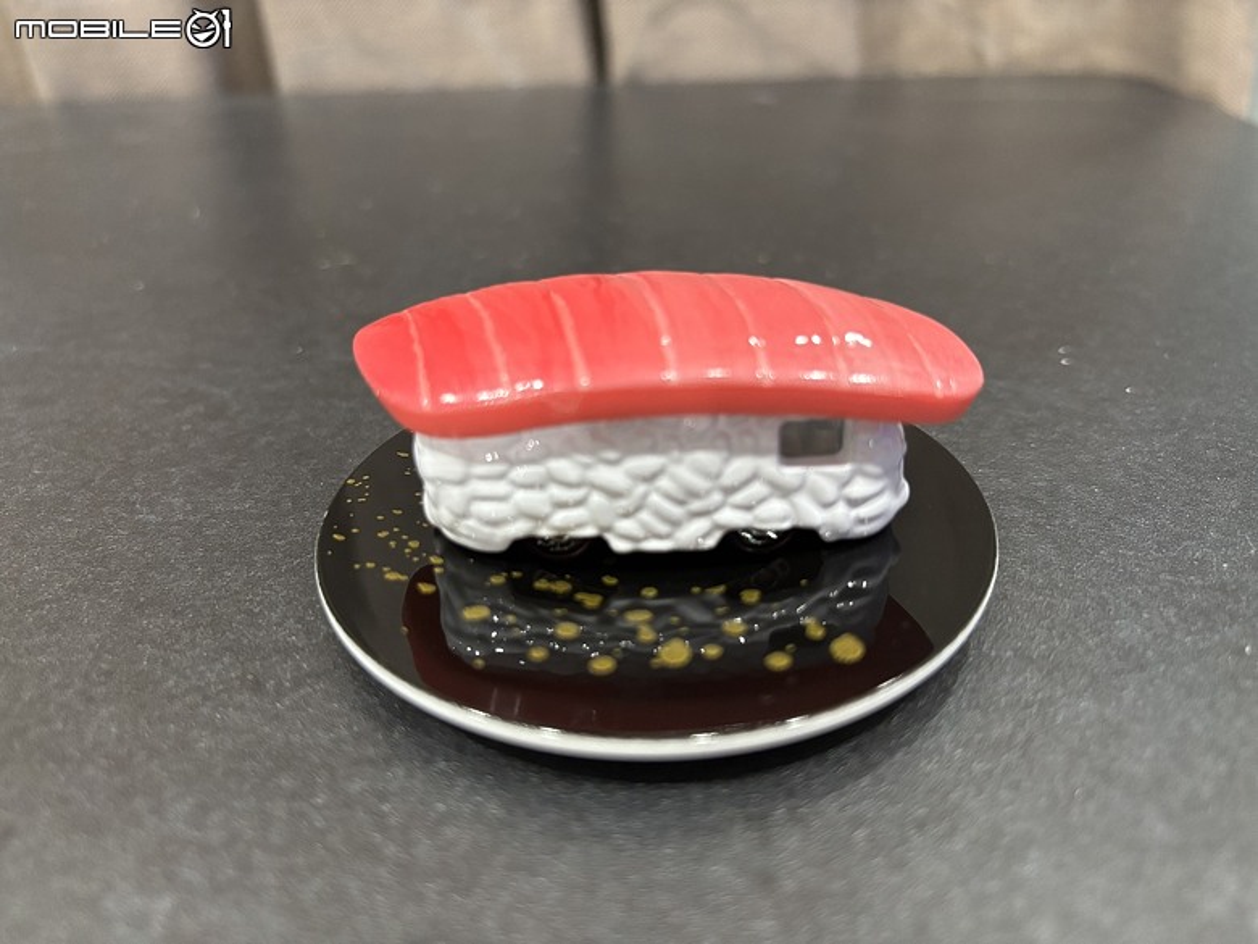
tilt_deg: -29.5
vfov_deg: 53.1
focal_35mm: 26
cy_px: 472
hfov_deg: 67.3
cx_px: 629
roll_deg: +2.5
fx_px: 945
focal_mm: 5.96
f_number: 1.6
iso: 500
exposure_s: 1/60
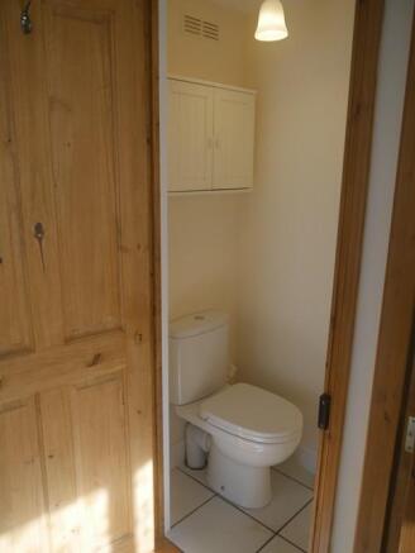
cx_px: 208
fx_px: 447
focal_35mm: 28
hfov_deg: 49.8
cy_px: 276
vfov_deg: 63.4
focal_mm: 14
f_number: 3.5
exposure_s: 1/60
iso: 320
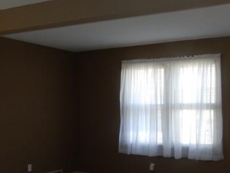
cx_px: 143
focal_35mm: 52
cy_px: 130
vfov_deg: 27.7
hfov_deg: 36.6
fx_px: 346
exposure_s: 1/40
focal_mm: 5.4
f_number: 4
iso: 125
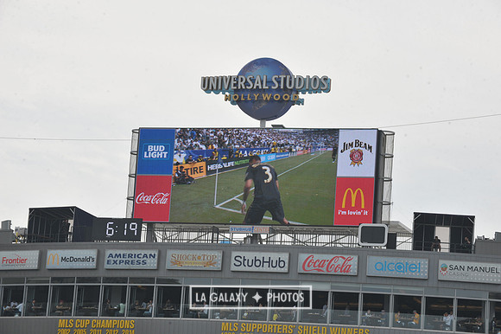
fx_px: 1947
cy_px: 167
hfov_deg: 14.7
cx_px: 250
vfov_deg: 9.8
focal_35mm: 140
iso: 320
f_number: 13
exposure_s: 1/640
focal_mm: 140
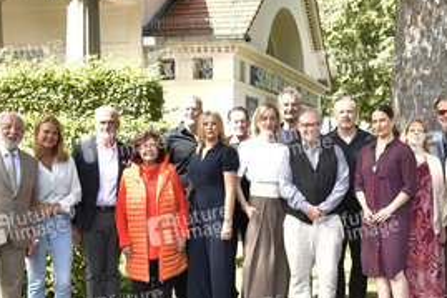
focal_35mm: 52
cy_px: 185
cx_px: 312
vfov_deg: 25.9
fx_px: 645
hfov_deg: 37.6
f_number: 6.3
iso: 800
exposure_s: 1/200
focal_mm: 31
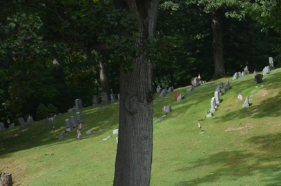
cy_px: 227
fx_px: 849
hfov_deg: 17.0
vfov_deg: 12.2
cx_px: 418
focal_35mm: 109
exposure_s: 1/250
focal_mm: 24
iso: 200
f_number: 8
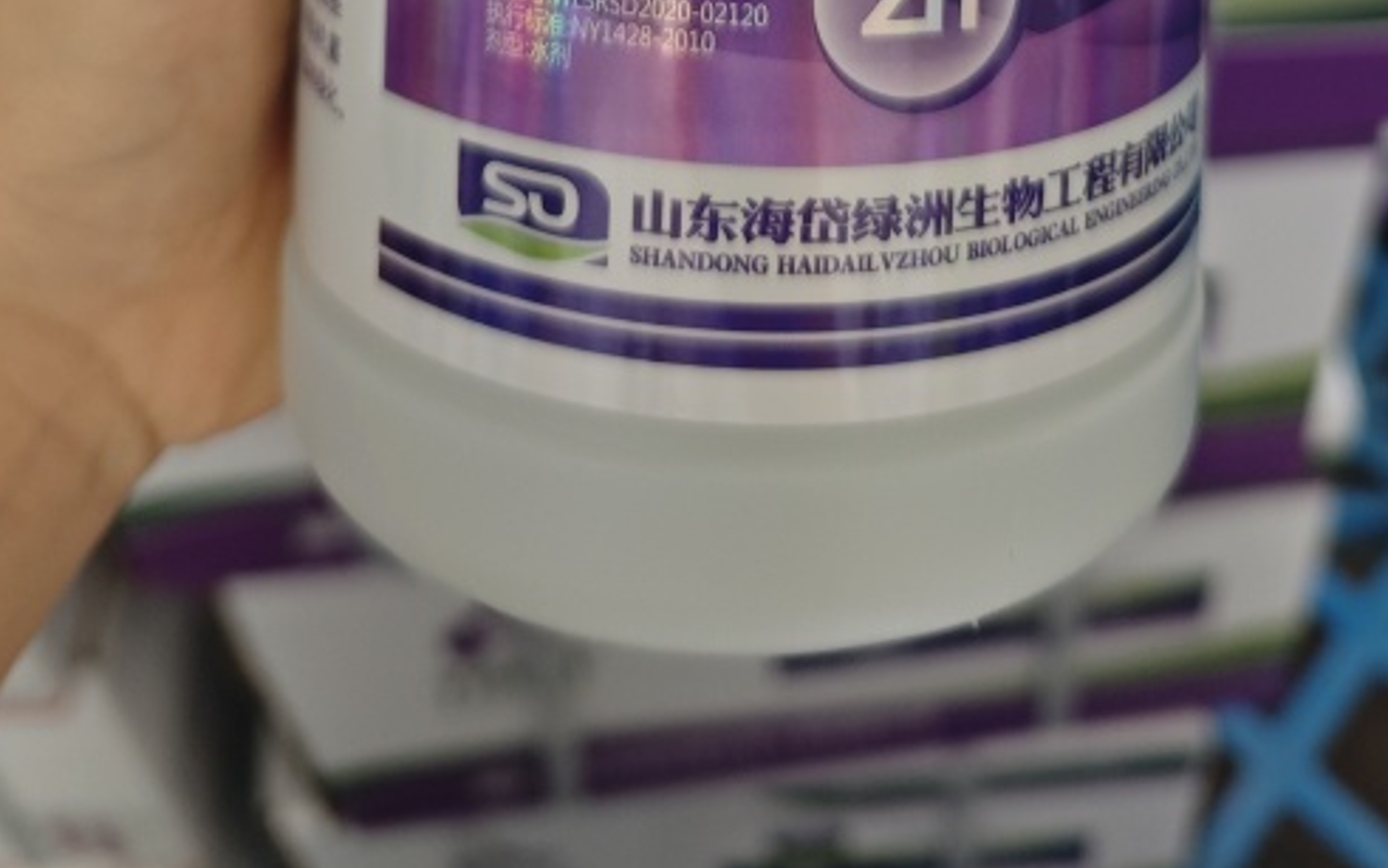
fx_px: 2005
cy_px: -626
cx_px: 732
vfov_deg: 19.3
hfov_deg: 38.2
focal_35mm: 53
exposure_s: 1/59.9
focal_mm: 6.55
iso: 400
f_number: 1.6
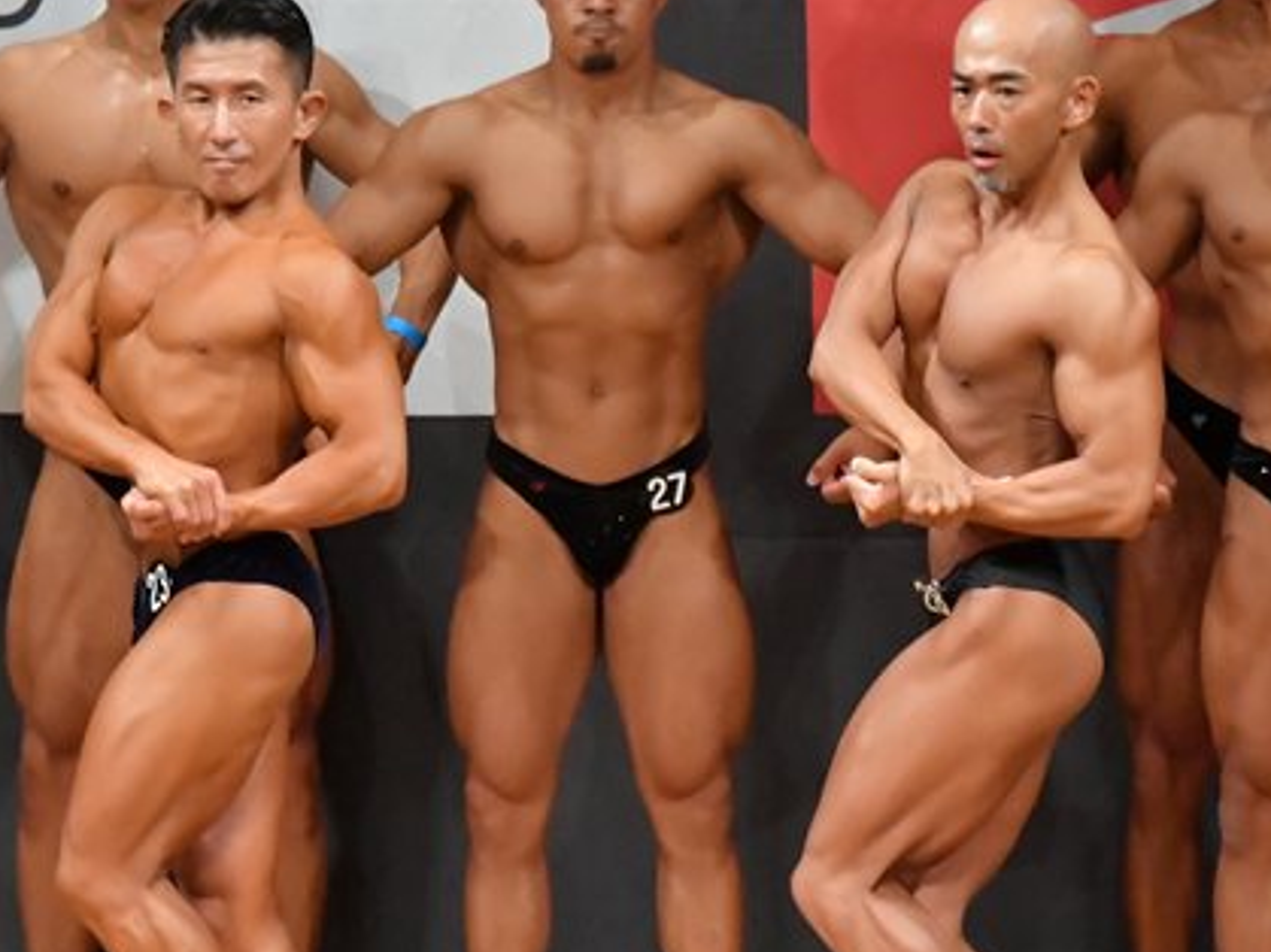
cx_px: 629
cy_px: 537
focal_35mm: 533
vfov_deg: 2.8
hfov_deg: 3.7
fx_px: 19565
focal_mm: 200
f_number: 5.6
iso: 10000
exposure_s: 1/400
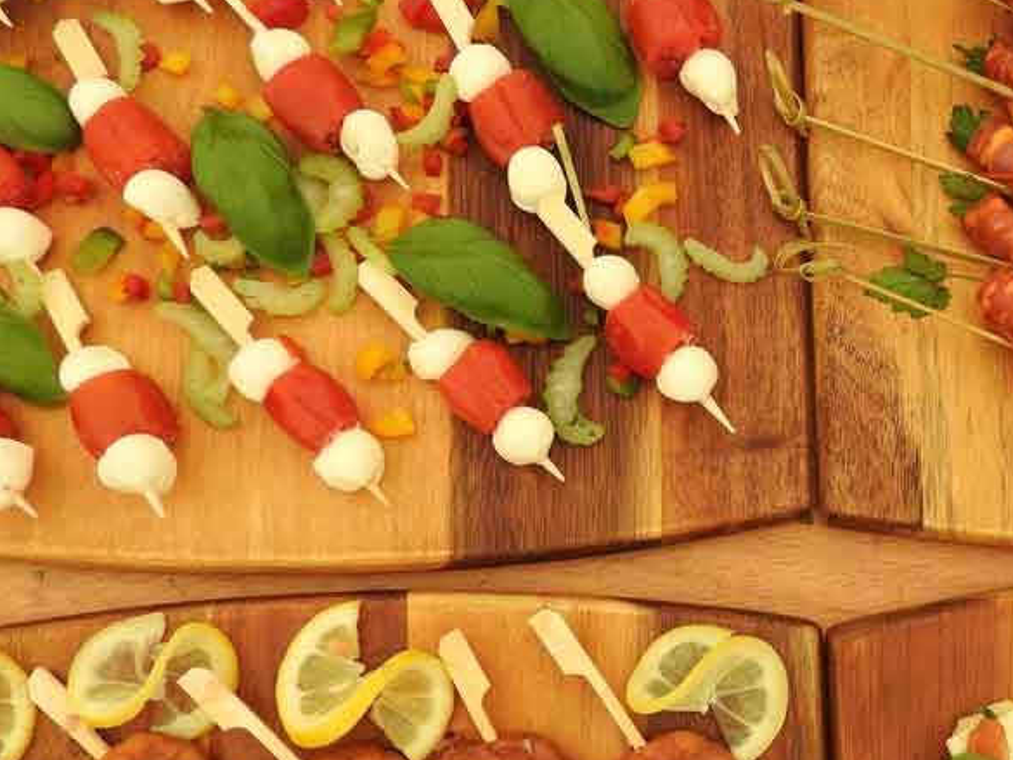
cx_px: 779
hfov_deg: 44.0
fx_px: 1200
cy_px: 544
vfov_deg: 34.6
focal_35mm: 41
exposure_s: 1/100
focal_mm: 4.3
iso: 100
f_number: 3.3
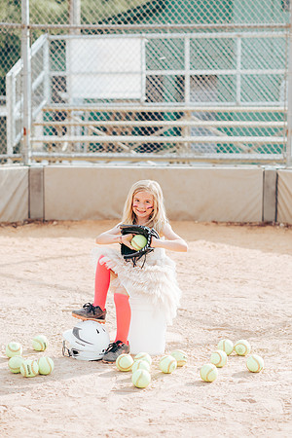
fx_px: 1034
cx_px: 146
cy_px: 219
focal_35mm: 85
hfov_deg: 16.1
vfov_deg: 23.9
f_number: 2.8
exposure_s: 1/1250
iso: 160
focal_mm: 85
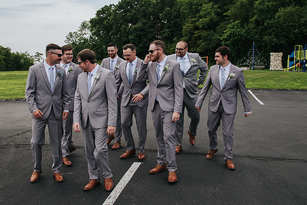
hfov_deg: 54.2
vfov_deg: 37.9
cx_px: 133
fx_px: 299
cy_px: 91
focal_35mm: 35
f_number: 9
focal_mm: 24
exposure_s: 1/320
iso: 200
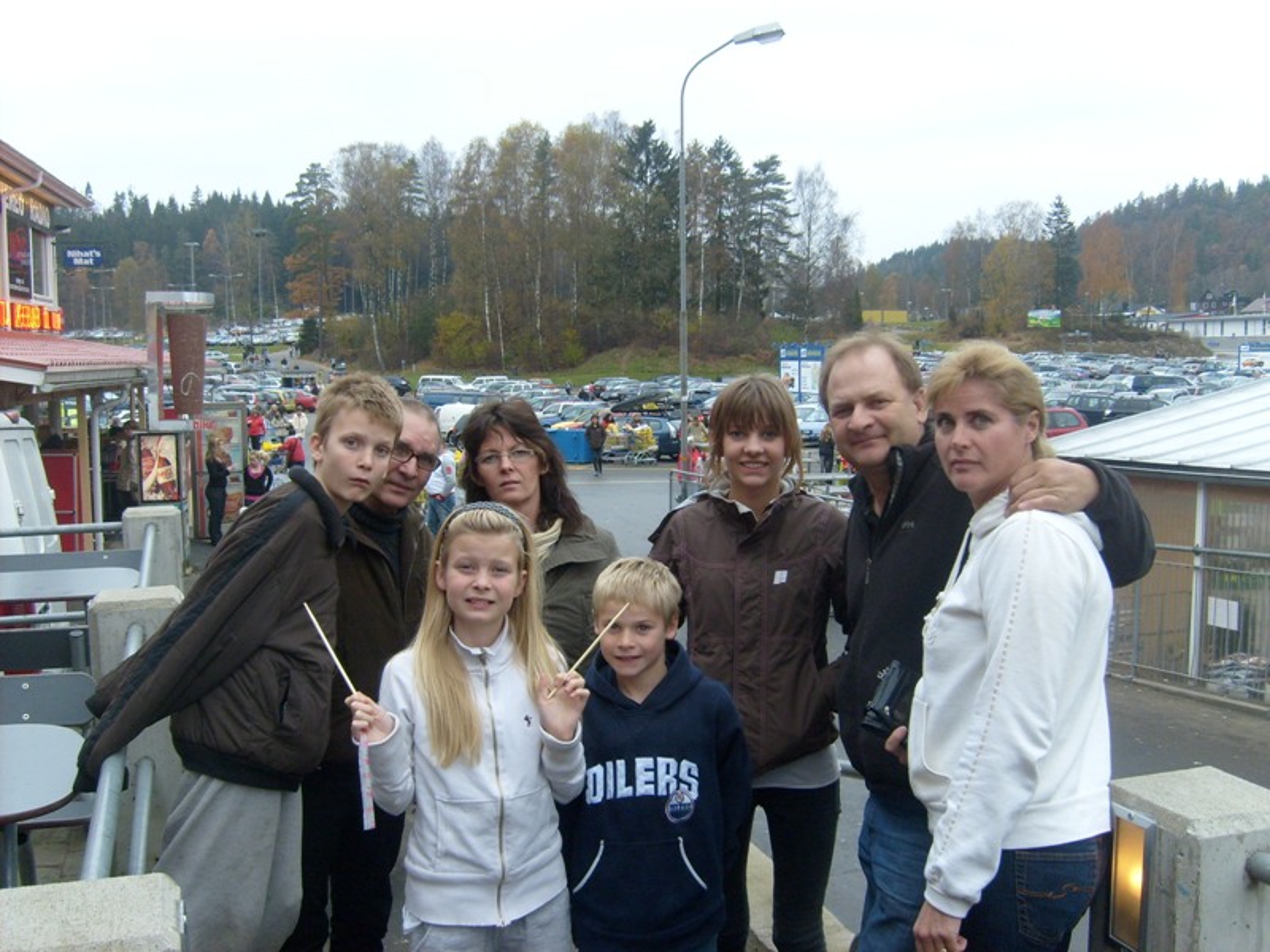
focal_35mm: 35
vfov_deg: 40.7
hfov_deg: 52.6
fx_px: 1284
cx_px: 635
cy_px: 476
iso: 80
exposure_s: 1/125
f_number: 2.8
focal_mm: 5.8
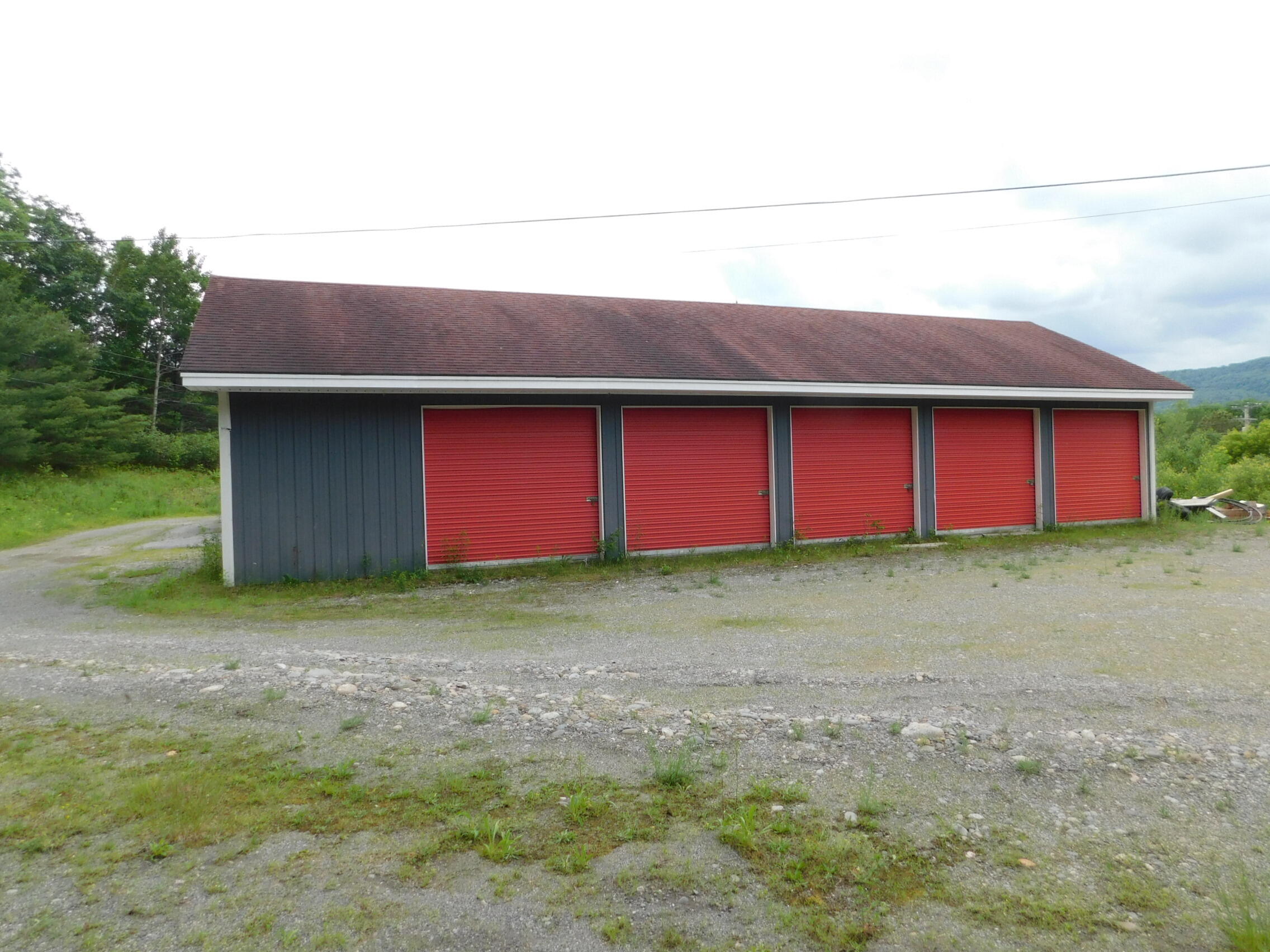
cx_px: 635
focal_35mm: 23
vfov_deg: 58.9
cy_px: 476
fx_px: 844
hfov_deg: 73.9
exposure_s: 1/800
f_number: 3
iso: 125
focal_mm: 4
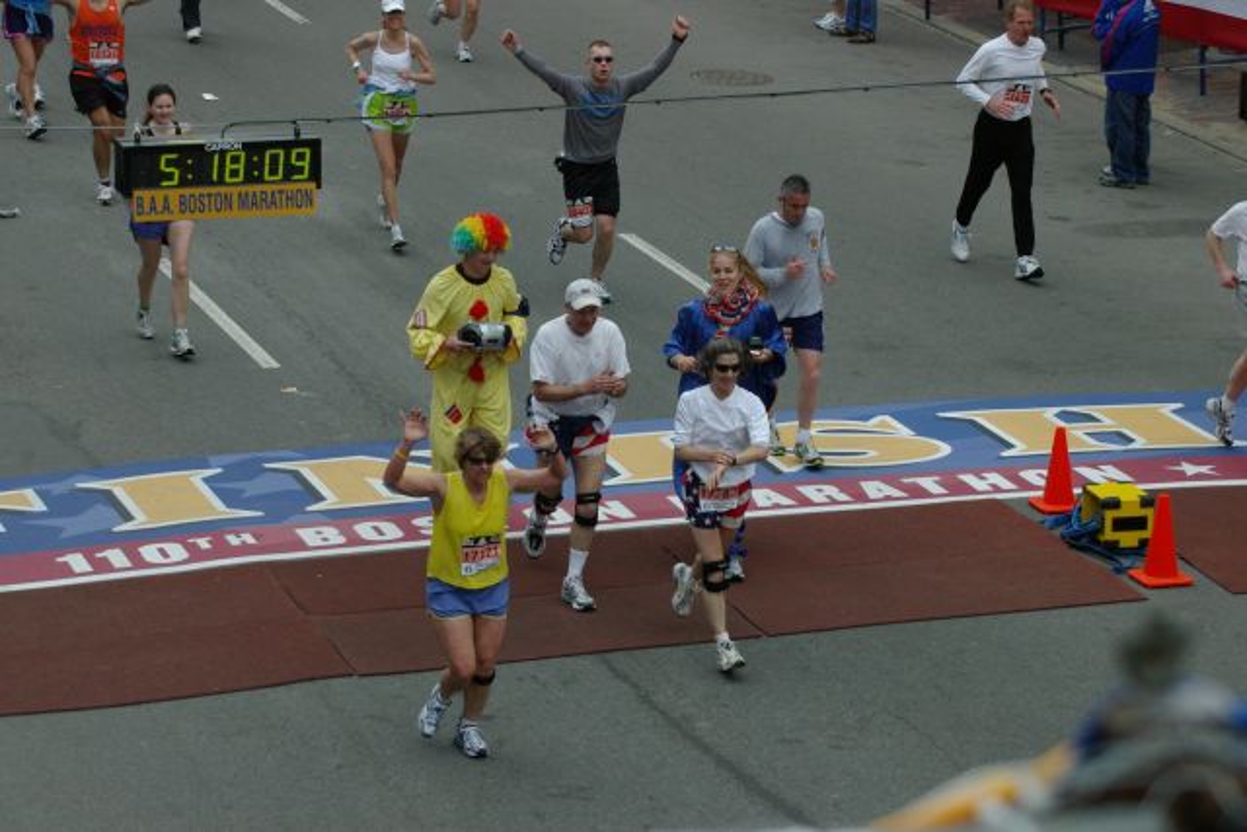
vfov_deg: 9.3
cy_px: 416
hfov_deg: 14.0
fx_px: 5093
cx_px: 624
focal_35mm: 147
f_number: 7.1
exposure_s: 1/200
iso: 400
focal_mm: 98
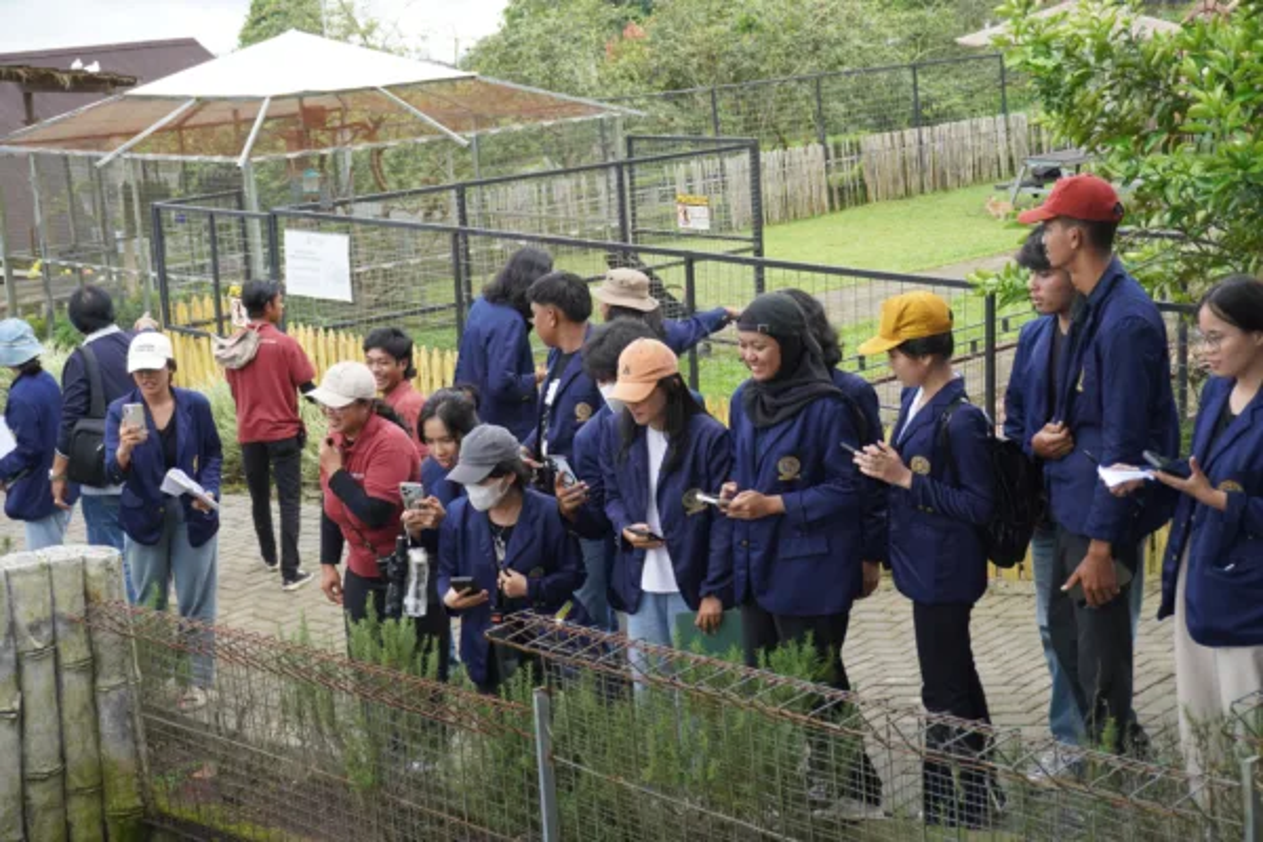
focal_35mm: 62
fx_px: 2157
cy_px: 421
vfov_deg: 22.1
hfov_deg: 32.6
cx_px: 632
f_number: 5.6
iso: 160
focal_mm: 41
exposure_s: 1/160
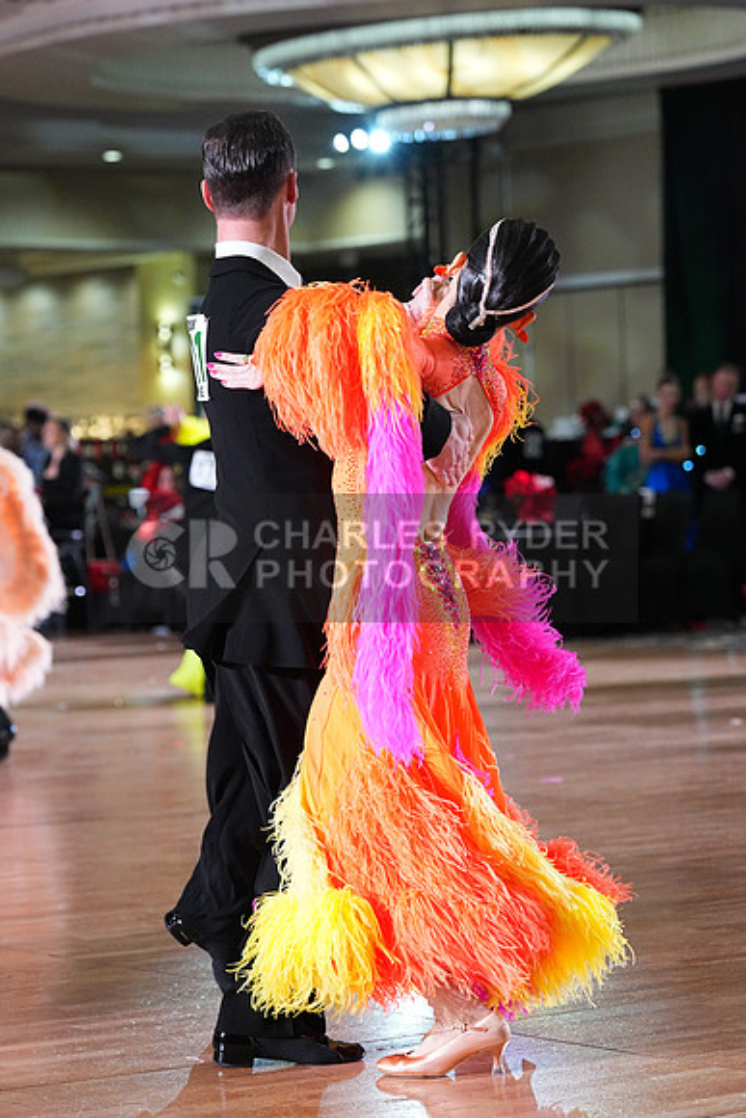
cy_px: 559
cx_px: 373
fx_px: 3665
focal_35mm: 118
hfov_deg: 11.6
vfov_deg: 17.3
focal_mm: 118
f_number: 4.5
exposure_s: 1/400
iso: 6400
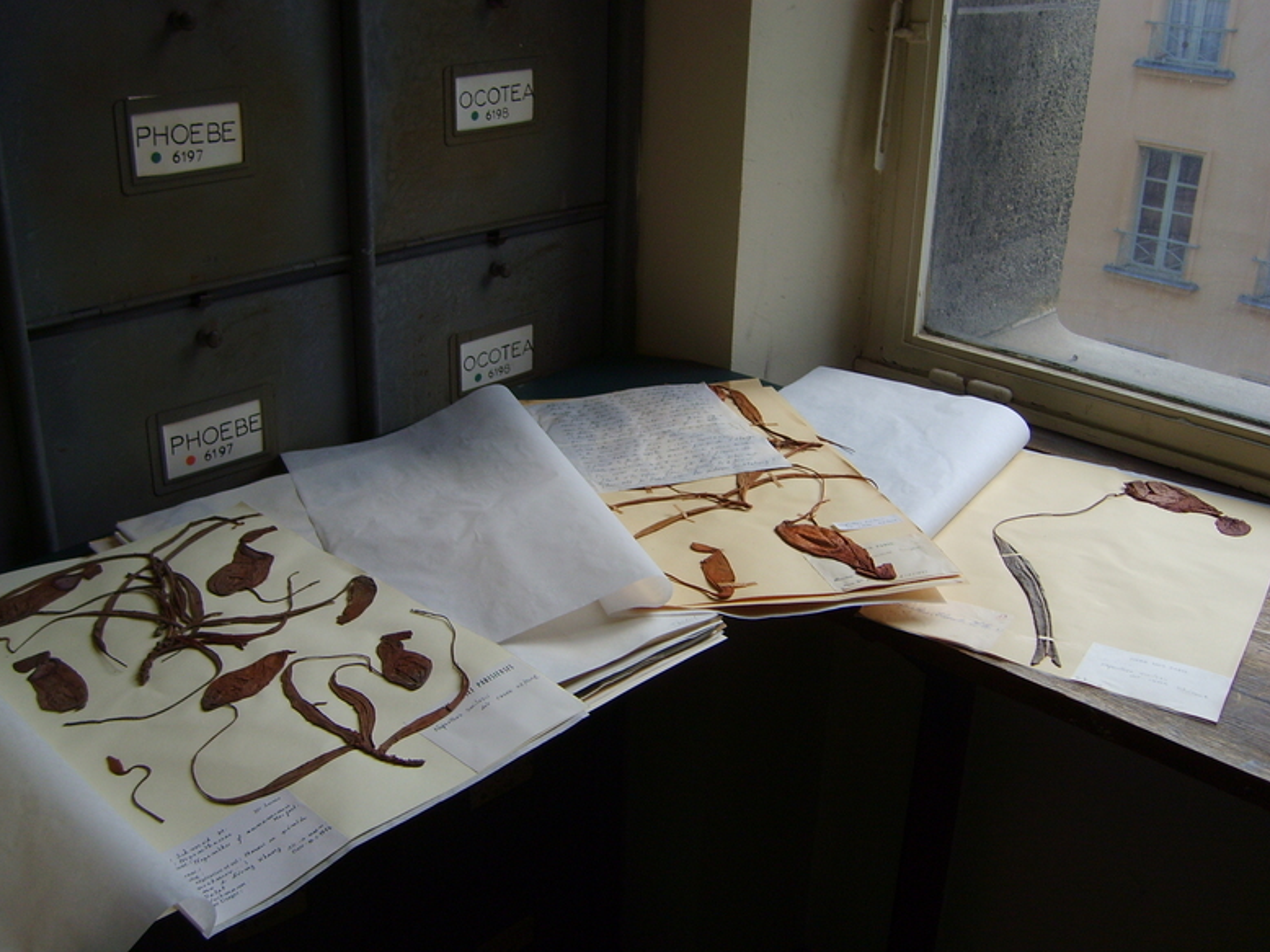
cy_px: 482
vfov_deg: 39.6
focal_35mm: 36
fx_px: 1320
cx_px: 624
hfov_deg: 51.4
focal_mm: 5.8
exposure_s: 1/180
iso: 50
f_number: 2.8
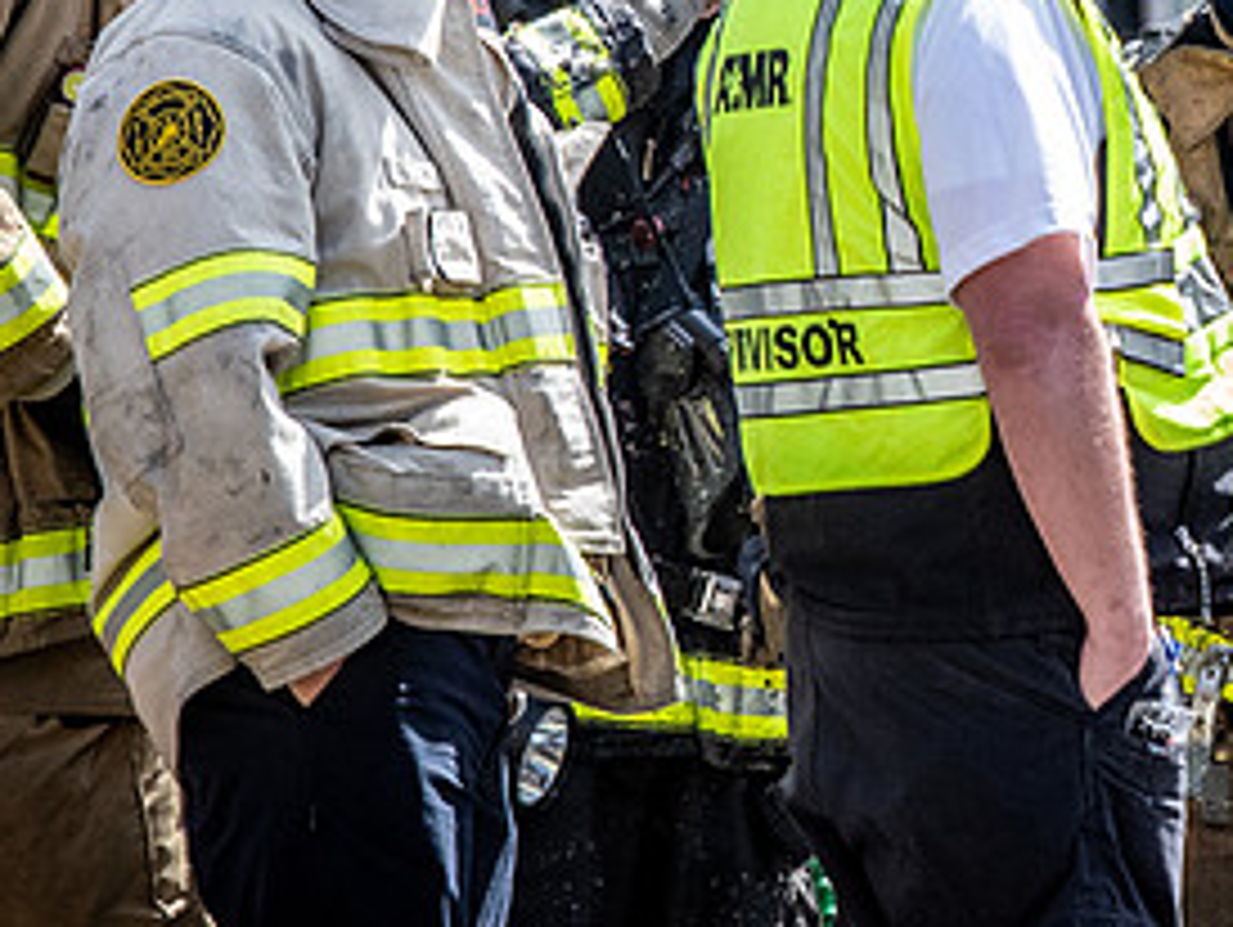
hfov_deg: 2.6
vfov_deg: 1.9
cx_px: 1380
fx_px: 27273
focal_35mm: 765
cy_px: 17
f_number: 3.5
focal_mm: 180
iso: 1000
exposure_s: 1/5000
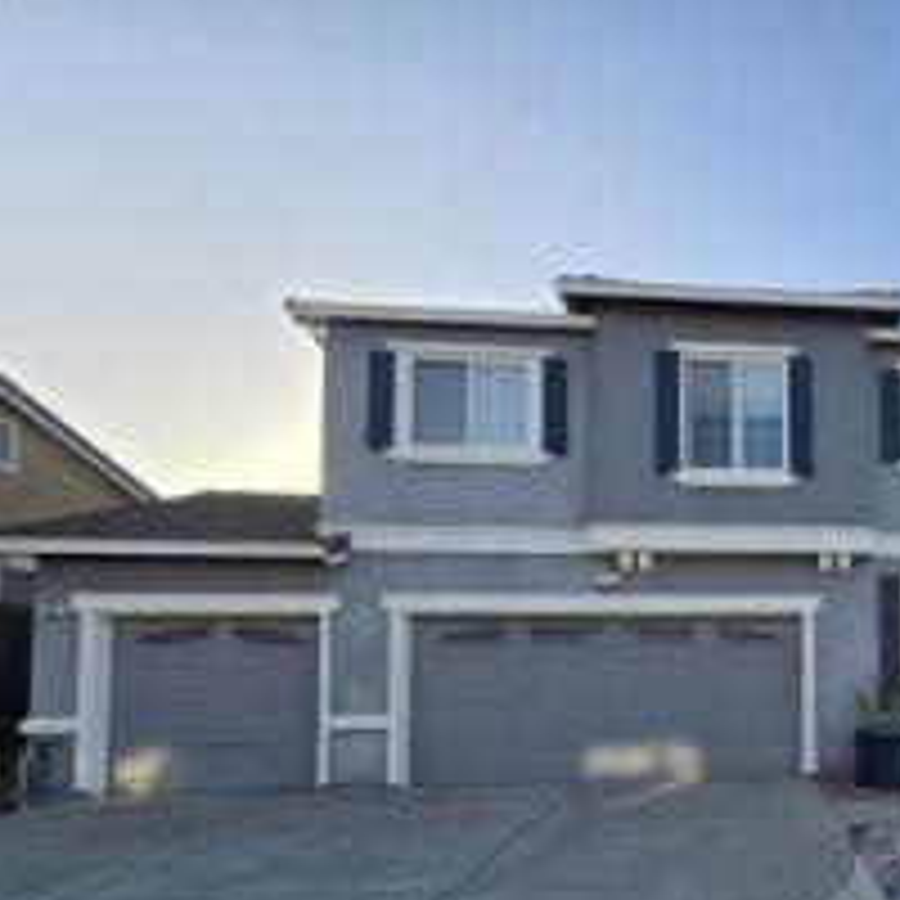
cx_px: 819
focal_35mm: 23
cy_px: 666
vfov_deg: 63.6
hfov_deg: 57.3
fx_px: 677
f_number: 2.2
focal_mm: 2.2
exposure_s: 1/1047
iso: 50
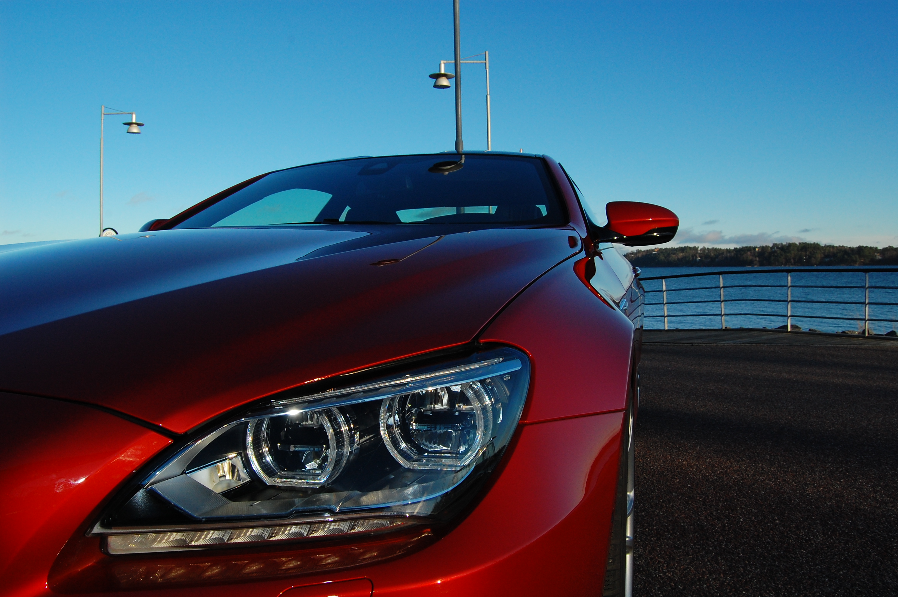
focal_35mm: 27
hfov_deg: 67.4
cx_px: 449
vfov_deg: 47.8
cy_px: 298
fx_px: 673
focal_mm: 18
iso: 400
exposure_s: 1/500
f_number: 10
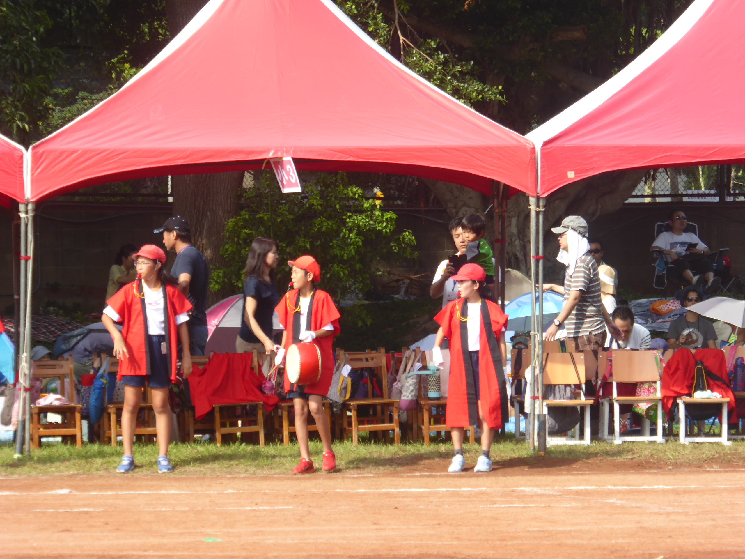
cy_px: 280
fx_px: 8910
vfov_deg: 3.6
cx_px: 372
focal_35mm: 414
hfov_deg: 4.8
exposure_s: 1/160
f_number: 6
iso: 100
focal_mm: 66.8
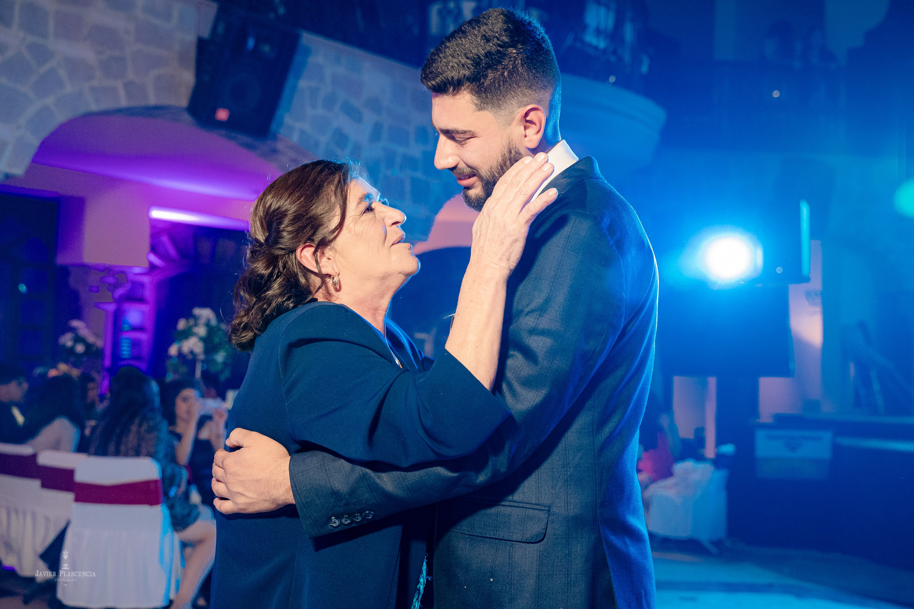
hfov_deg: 43.6
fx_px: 1142
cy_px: 304
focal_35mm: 45
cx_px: 457
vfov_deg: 29.9
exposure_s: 1/125
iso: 4000
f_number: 4.5
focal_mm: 45
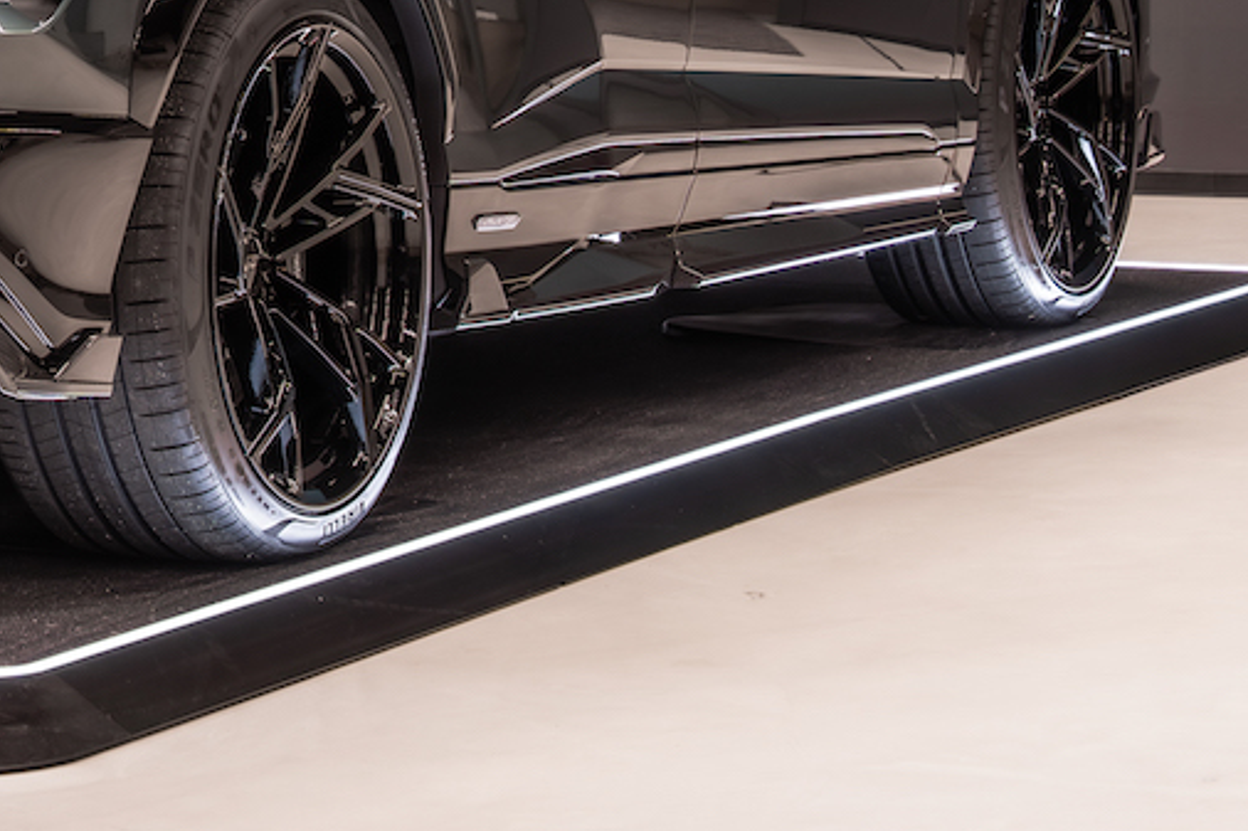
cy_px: -139
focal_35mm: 177
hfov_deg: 11.5
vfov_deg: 7.7
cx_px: -106
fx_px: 6134
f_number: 7.1
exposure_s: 1/1.67
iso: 100
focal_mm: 70
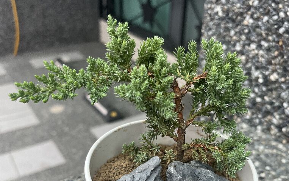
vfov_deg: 32.0
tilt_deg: -33.2
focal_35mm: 39
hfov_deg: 50.4
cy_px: 142
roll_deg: -1.9
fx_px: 307
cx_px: 148
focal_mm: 5.1
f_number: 1.6
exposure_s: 1/121
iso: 100
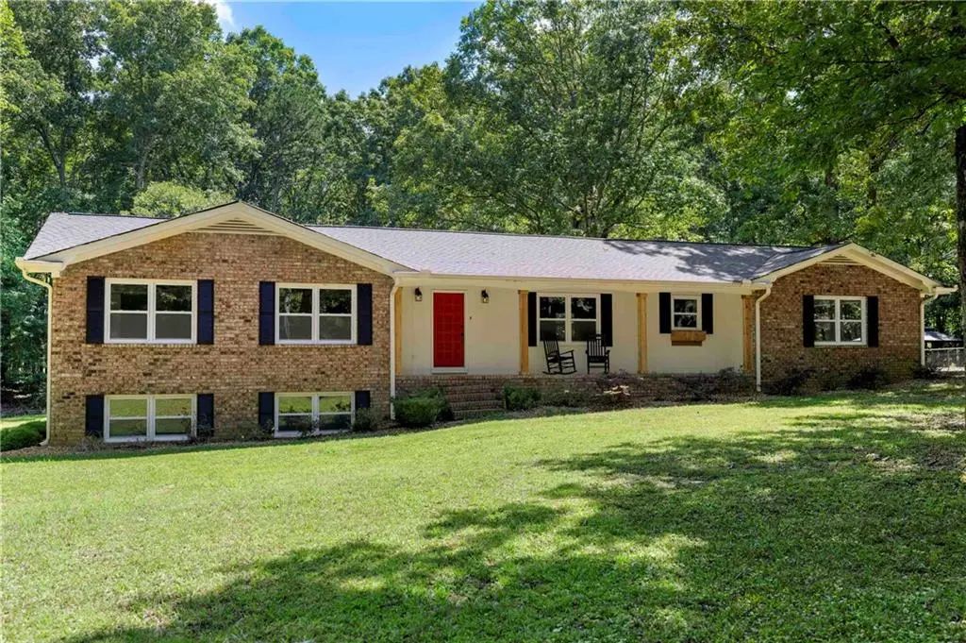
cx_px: 483
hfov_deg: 57.3
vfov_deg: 39.9
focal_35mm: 33
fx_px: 885
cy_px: 322
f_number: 3.5
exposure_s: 1/125
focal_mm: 33
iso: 100
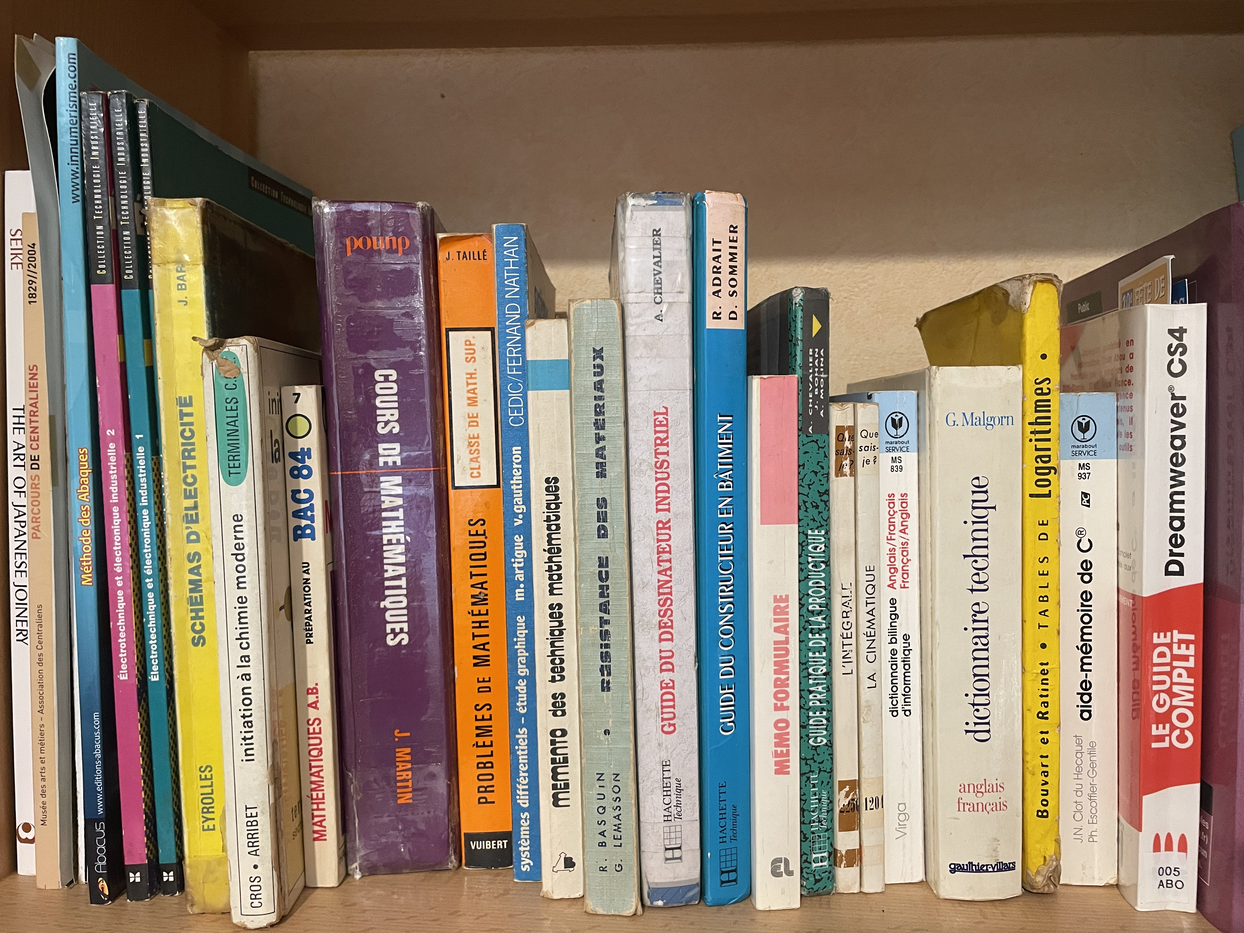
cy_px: 466
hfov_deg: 67.3
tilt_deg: -1.9
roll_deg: -0.4
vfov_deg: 53.1
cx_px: 622
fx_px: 934
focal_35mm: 26
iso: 200
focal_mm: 4.2
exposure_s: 1/60
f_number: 1.6
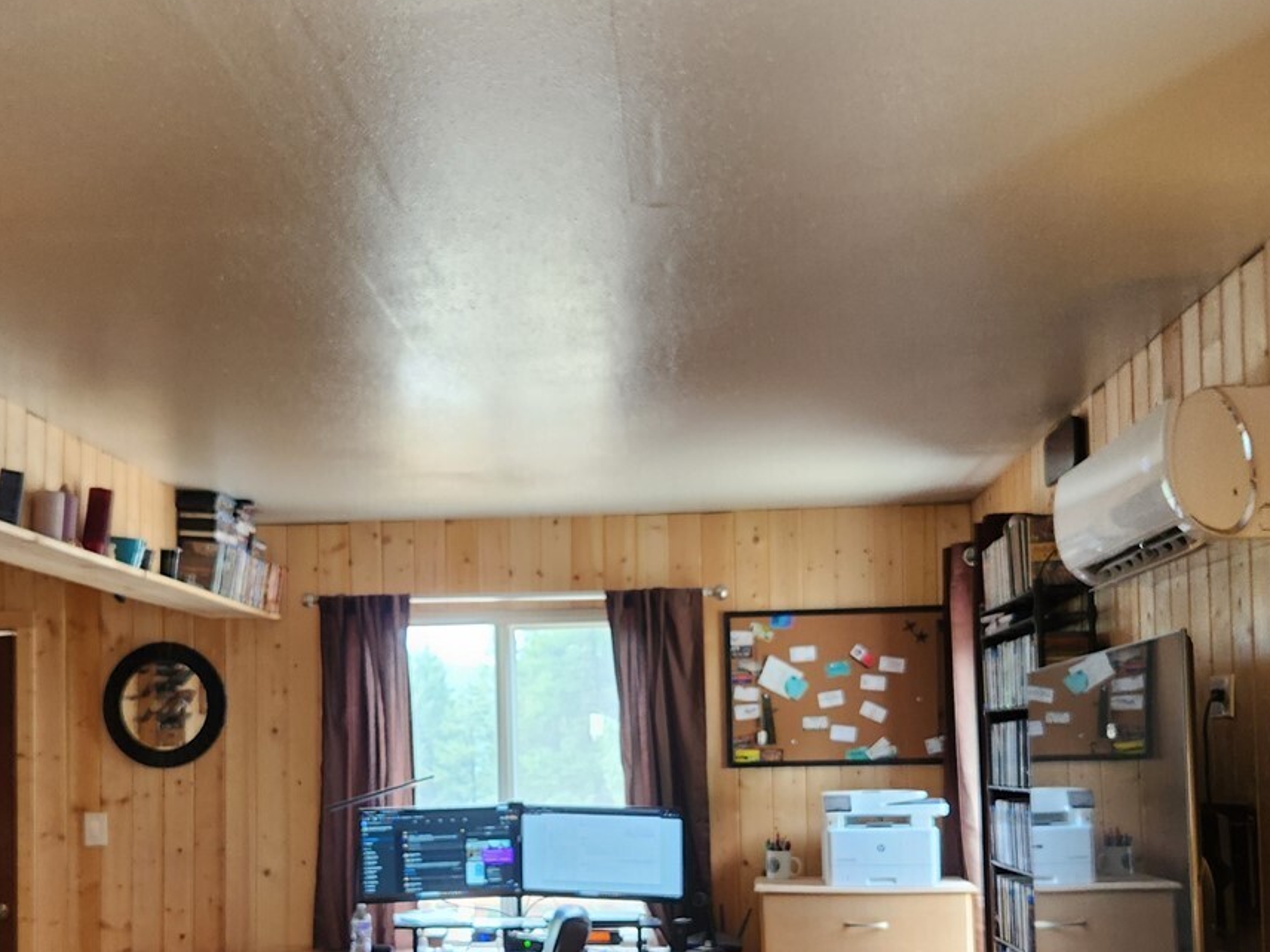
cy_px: 727
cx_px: 518
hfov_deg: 43.7
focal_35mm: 43
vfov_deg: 32.9
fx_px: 1578
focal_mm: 5.4
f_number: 1.8
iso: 200
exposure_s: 1/120
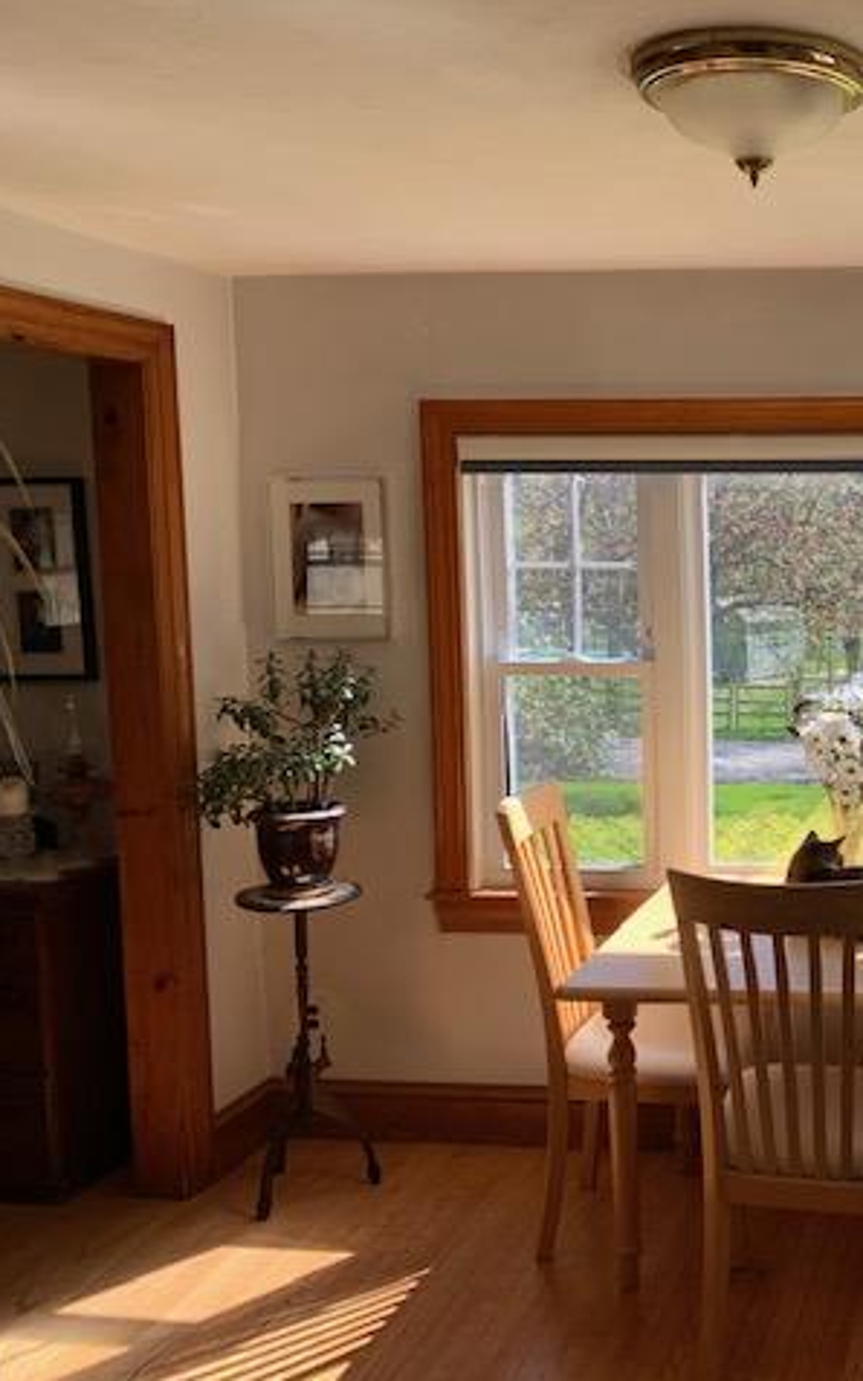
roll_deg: +0.2
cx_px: 915
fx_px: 1393
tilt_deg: -6.6
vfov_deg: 52.8
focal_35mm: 37
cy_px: 692
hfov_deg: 31.2
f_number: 1.8
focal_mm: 4.25
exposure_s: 1/234
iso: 25
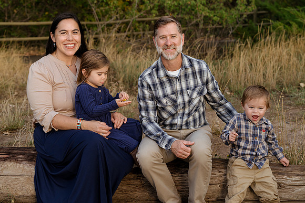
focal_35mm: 70
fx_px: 593
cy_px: 102
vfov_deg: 19.5
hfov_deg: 28.8
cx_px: 152
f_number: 5.6
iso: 640
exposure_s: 1/200
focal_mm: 70
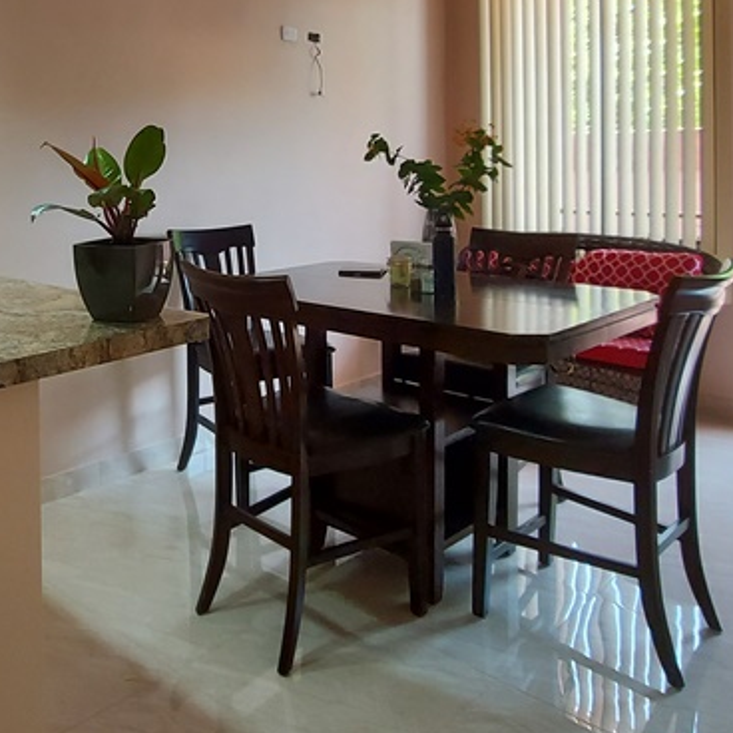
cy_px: 151
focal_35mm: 32
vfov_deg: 48.4
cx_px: 185
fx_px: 767
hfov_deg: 49.1
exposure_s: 1/60
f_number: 2.2
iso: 160
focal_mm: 1.74
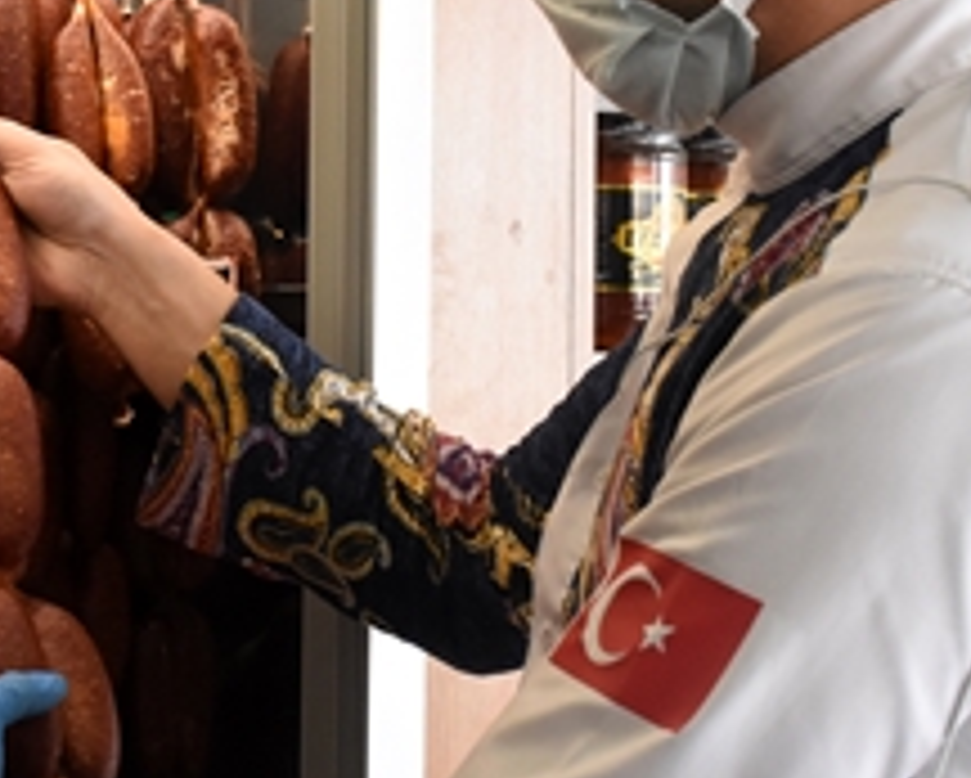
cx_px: 256
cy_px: 247
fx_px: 2703
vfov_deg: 16.3
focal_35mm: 94
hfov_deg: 20.2
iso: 2000
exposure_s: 1/200
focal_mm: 24
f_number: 7.1
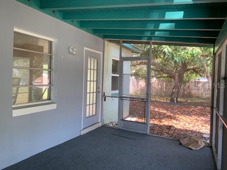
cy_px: 85
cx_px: 114
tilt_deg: -0.4
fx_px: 170
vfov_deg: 53.1
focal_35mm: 26
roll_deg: -0.8
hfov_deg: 67.3
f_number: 1.8
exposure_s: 1/121
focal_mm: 4.25
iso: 80
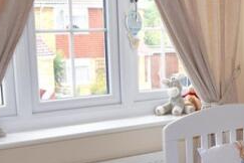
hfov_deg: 27.1
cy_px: 127
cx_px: 201
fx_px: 495
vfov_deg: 18.5
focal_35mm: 73
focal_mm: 18
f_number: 3.5
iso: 100
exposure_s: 1/80
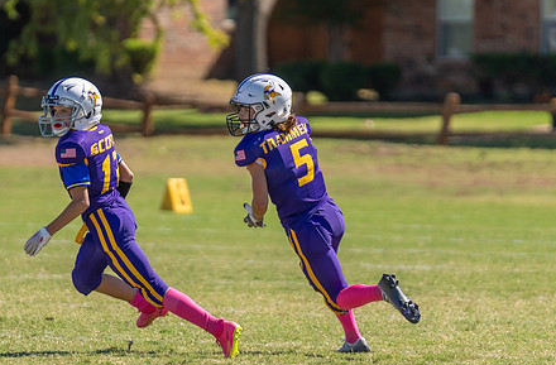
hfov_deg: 4.3
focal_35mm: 482
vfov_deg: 2.8
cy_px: 234
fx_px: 7410
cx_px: 204
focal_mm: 200
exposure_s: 1/1600
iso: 100
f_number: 2.8
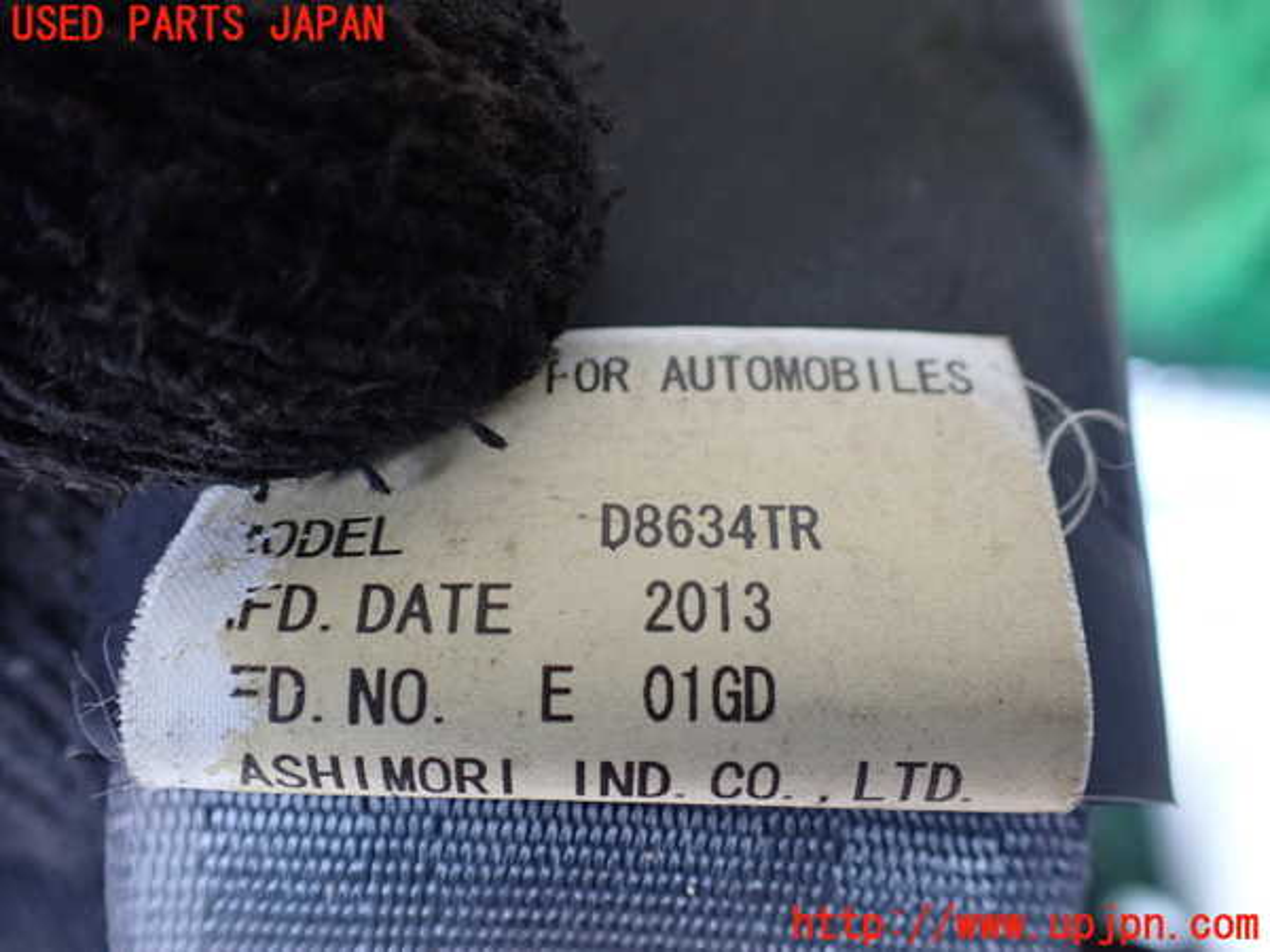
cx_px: 635
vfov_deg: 46.8
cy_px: 476
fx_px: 1101
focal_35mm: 30
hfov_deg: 60.0
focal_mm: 5.4
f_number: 2.3
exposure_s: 1/125
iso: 250
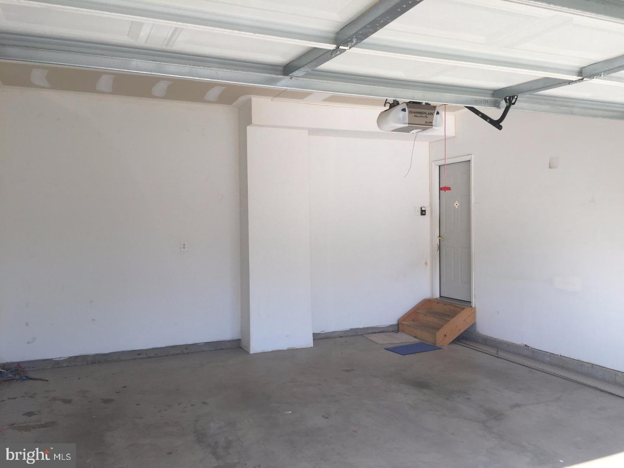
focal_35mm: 29
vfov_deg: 48.2
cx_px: 312
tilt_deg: -1.3
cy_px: 234
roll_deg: +0.3
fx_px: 523
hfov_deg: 61.7
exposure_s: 1/377
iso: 32
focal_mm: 4.15
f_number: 2.2
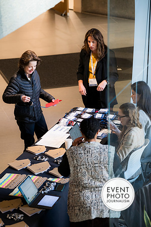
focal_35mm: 135
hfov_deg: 10.2
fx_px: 849
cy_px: 114
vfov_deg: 15.2
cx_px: 76
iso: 1250
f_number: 4
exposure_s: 1/200
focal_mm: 135
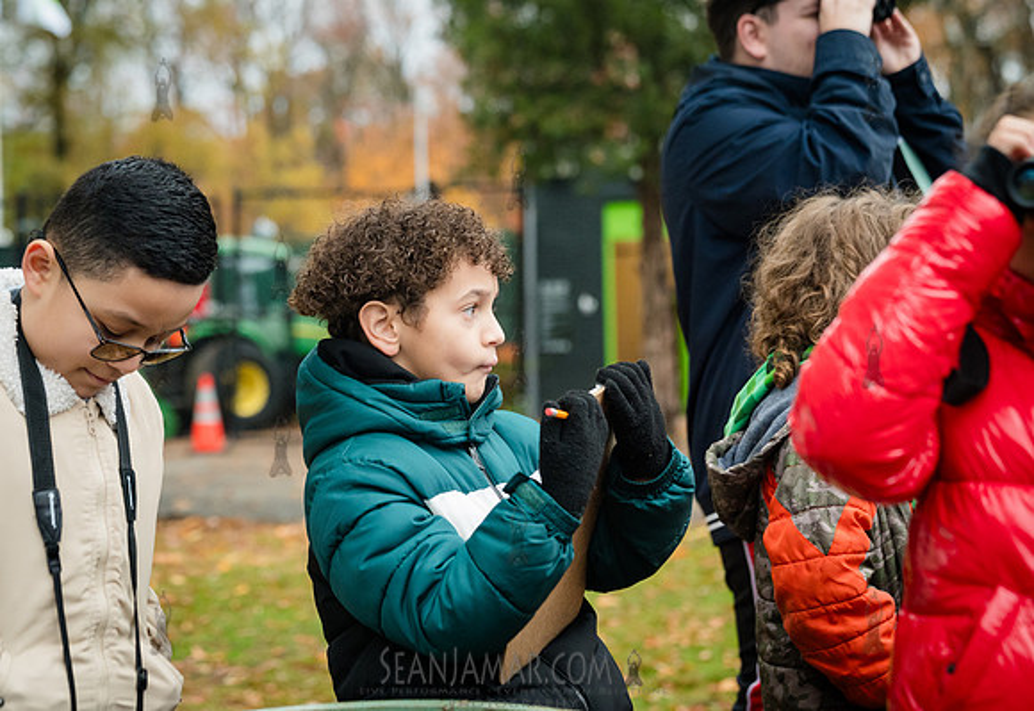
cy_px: 356
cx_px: 499
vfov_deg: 18.6
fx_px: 2167
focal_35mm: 75
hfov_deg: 26.8
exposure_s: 1/400
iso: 4000
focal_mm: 73
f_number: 4
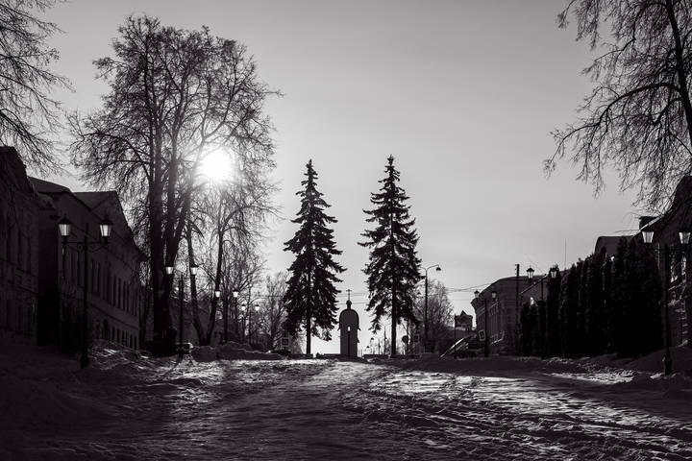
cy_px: 230
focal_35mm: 69
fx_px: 1326
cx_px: 346
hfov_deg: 29.2
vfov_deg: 19.7
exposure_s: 1/1250
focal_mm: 46
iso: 100
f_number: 8
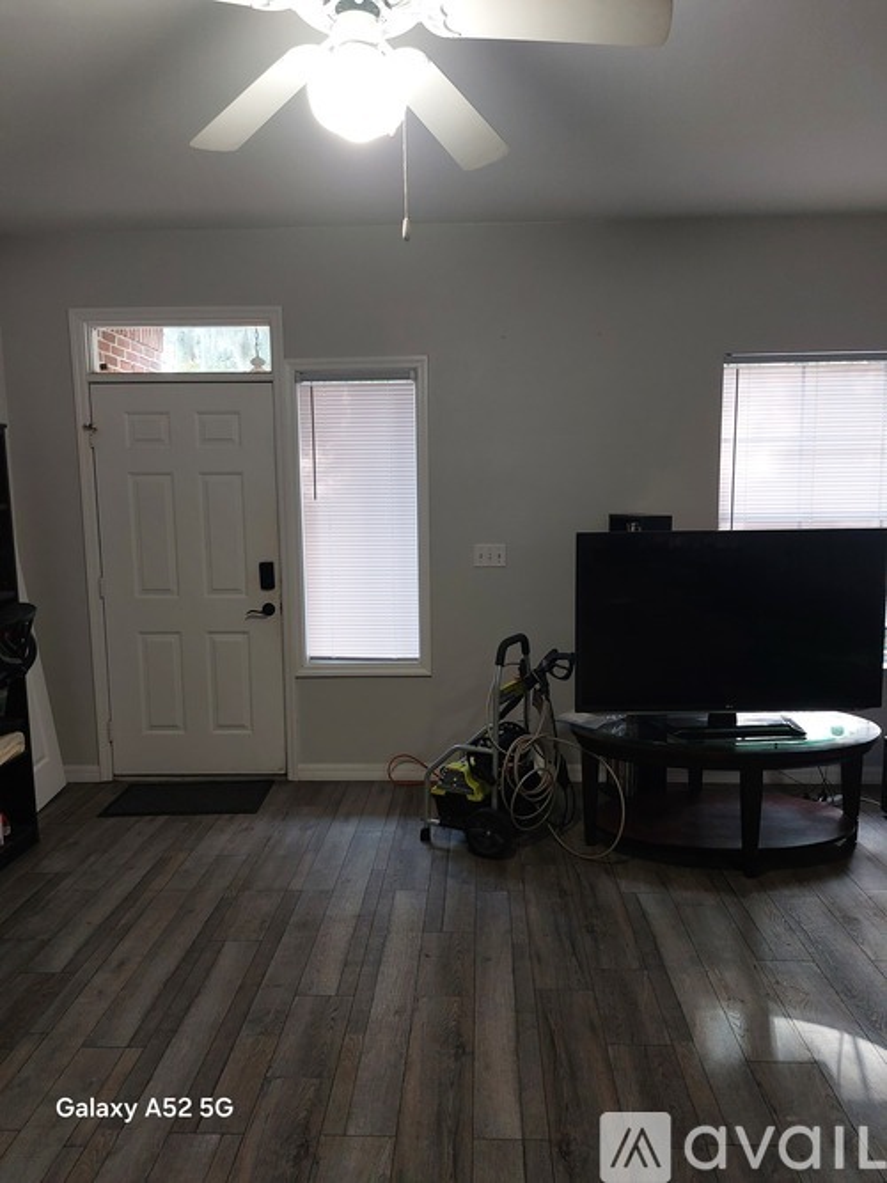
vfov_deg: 71.6
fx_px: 820
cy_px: 592
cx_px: 444
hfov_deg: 56.8
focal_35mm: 24
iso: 320
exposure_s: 1/60
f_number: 1.8
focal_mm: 5.23
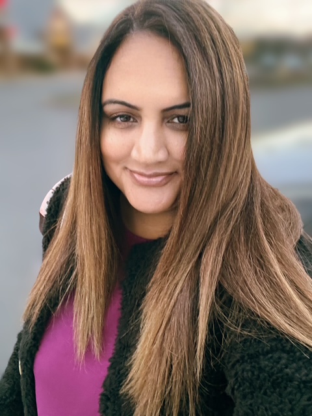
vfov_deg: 60.0
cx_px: 156
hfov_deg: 46.8
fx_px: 361
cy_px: 208
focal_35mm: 30
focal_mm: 2.71
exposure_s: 1/32
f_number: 2.2
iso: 400
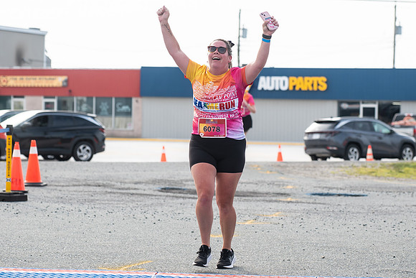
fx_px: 1589
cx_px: 208
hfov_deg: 14.9
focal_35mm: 137
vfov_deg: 10.0
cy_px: 83
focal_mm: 98
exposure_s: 1/1000
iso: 250
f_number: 5
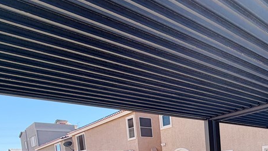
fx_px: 242
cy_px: 186
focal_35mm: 34
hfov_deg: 50.3
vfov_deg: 29.3
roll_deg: +2.9
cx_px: 250
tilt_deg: -5.1
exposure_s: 1/770
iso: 32
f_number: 2.2
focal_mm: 2.22
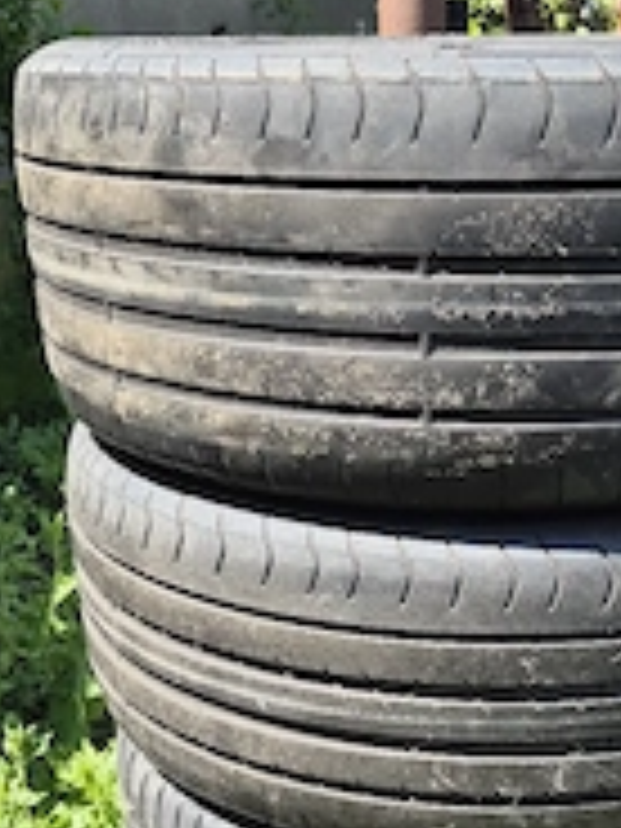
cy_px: 684
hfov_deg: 28.9
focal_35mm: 50
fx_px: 1196
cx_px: 405
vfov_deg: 36.6
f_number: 1.8
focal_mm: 5.4
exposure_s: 1/476
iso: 25
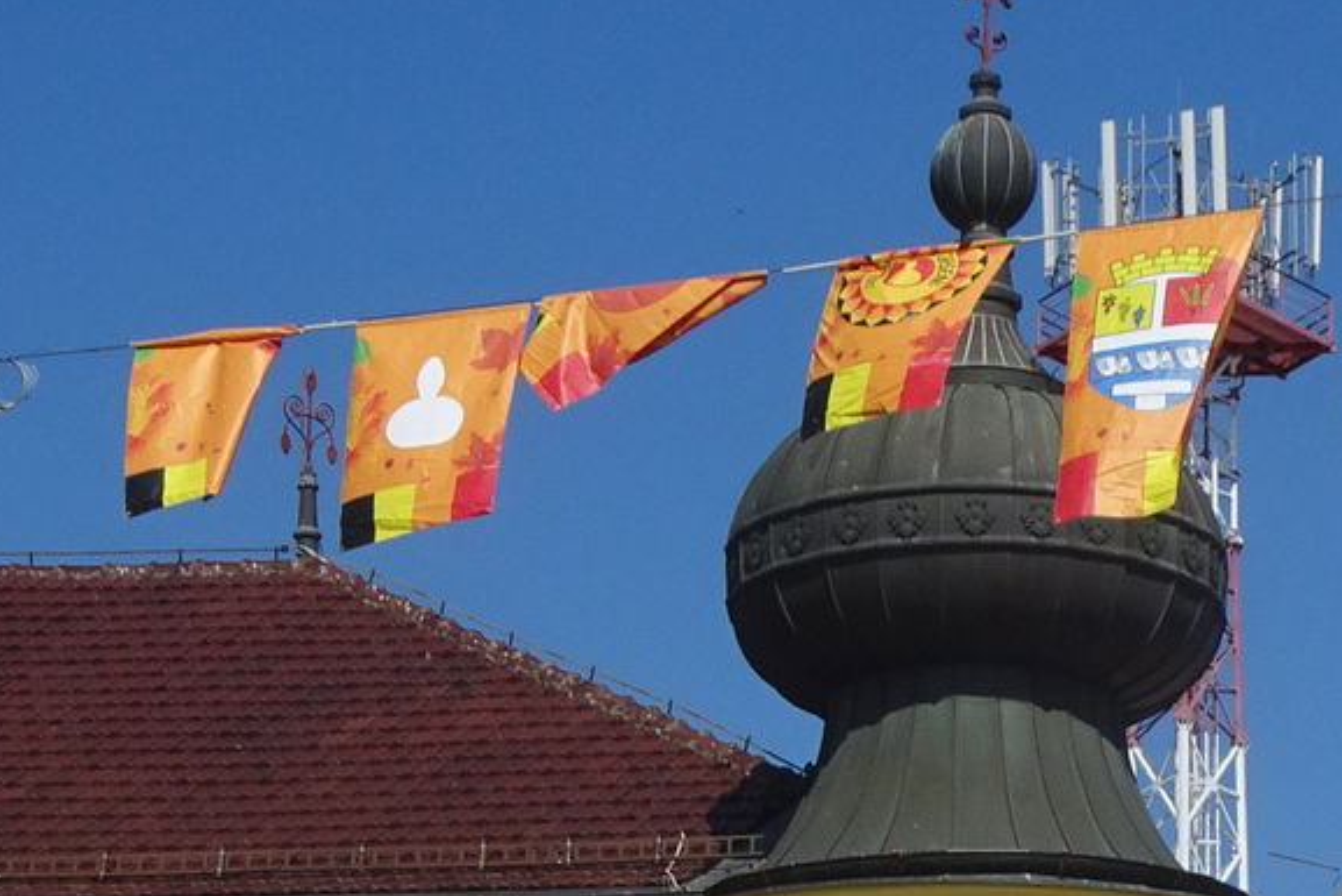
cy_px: 1538
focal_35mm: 173
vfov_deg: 7.7
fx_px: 6450
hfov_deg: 11.8
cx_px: 1212
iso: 80
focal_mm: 8.51
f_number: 4.5
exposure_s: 1/1000
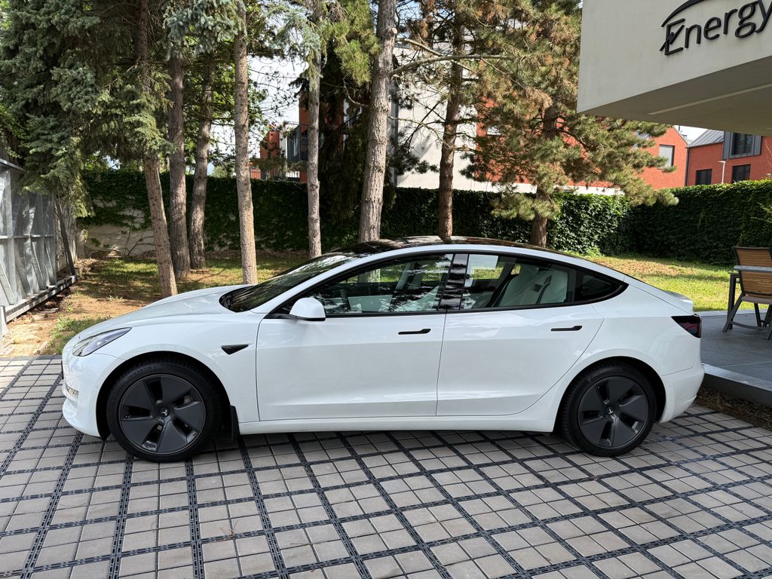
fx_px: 535
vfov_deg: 56.8
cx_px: 386
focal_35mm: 24
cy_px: 290
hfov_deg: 71.6
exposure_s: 1/1250
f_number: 1.78
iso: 80
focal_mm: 6.76
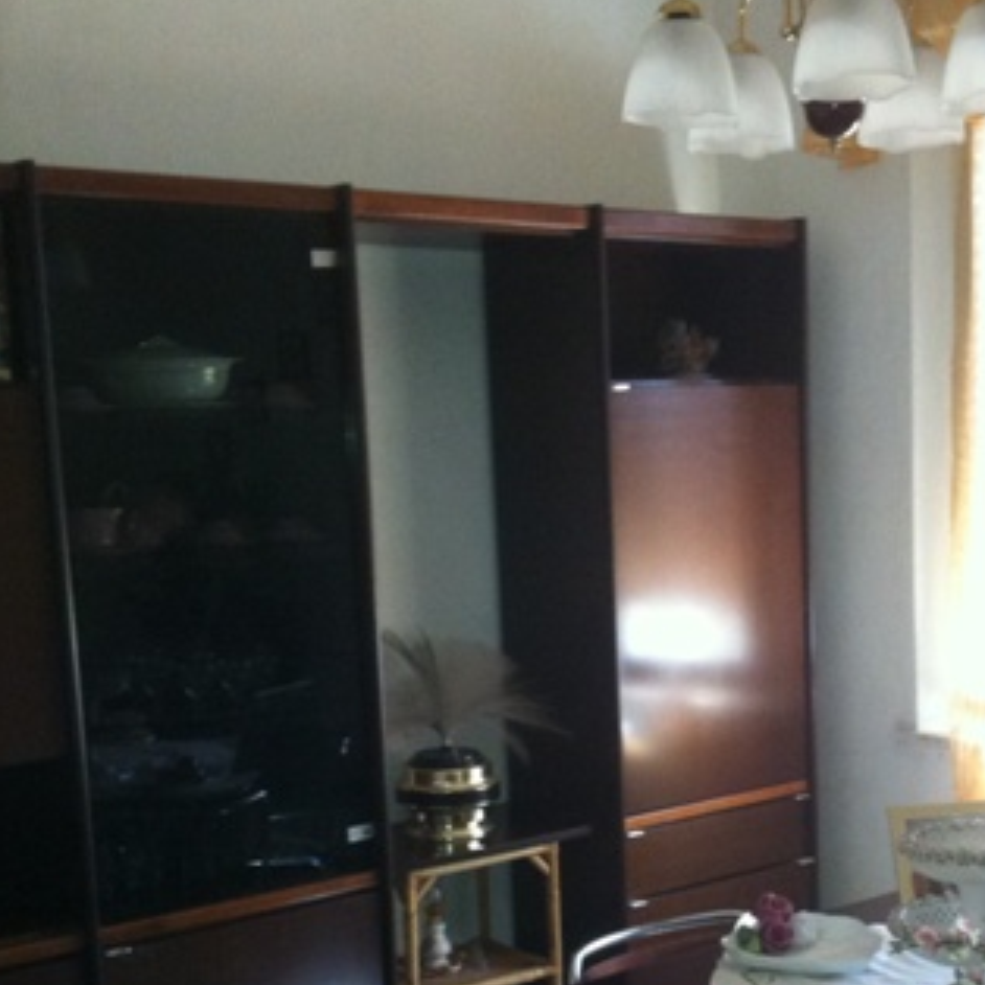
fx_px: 2028
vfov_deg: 27.0
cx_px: 662
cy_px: 728
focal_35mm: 63
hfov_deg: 27.1
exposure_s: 1/15
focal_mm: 3.85
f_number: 2.8
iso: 250
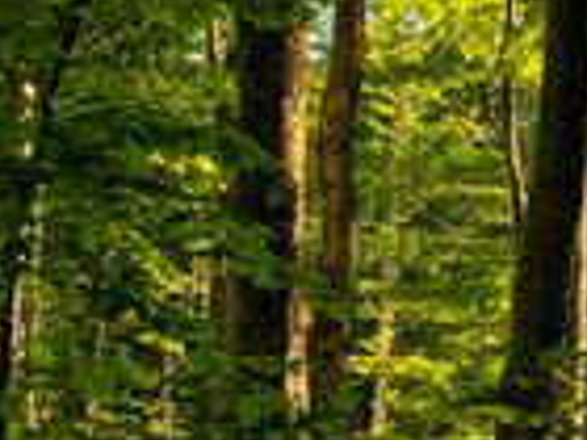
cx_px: 1065
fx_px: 1611
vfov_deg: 15.6
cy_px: 222
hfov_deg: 16.9
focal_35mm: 95
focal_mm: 4.25
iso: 25
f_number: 1.8
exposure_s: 1/640
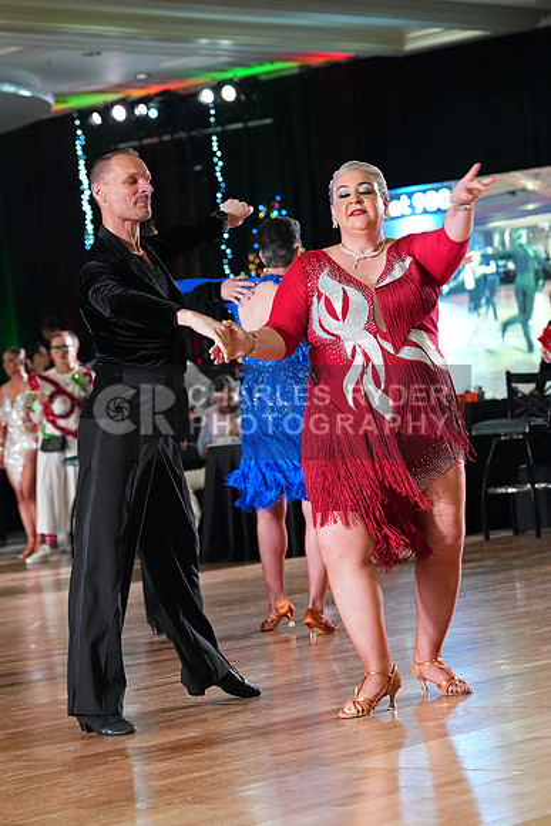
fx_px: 2638
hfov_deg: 11.9
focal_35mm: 115
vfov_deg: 17.8
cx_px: 276
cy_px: 413
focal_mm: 115
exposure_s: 1/400
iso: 8000
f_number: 5
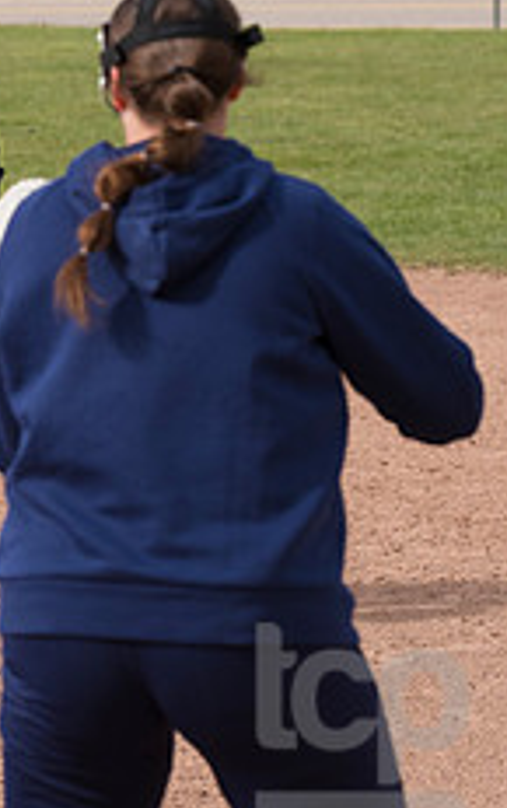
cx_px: -133
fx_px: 6876
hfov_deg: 4.2
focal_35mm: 312
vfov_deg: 6.7
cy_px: 257
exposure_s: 1/1600
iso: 400
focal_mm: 122
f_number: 5.6
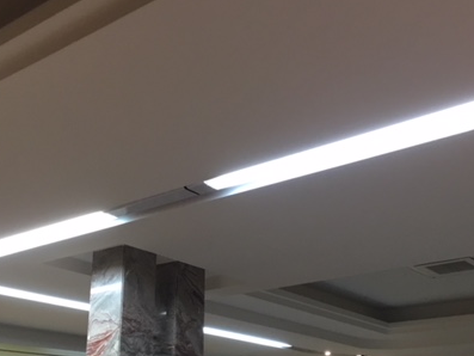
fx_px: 685
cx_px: 250
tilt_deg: +14.9
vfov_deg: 28.8
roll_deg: +0.0
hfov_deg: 38.2
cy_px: 256
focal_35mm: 50
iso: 50
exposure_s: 1/33
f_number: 2.4
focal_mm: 3.3
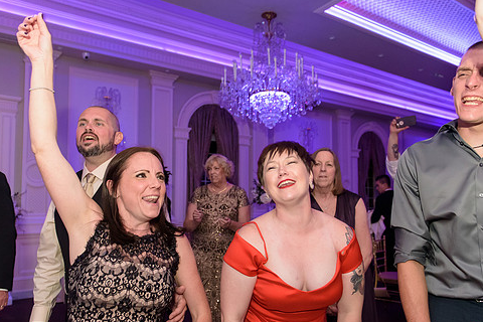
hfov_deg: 63.6
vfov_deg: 44.8
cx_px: 255
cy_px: 185
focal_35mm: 29
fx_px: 389
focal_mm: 24
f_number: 3.2
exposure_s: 1/125
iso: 3200
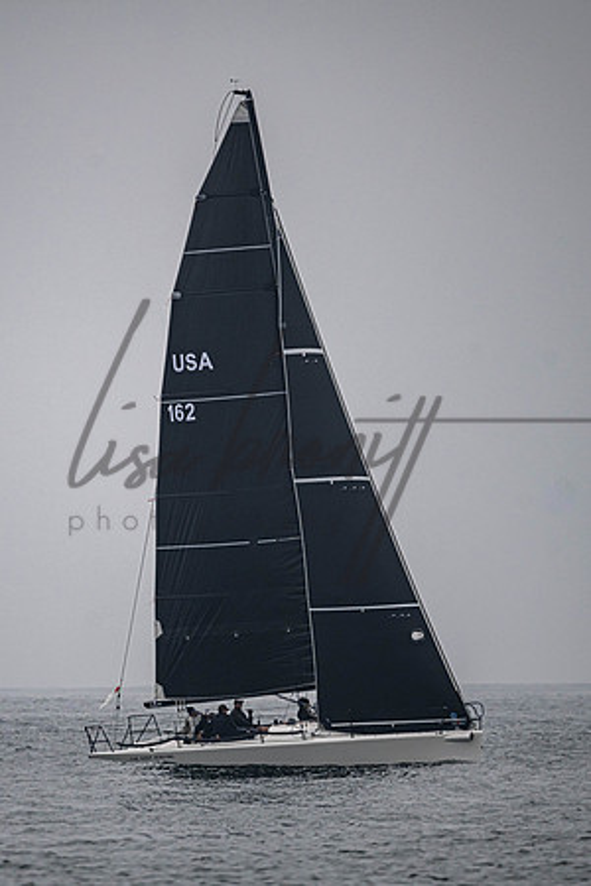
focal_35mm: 638
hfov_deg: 2.2
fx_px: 15709
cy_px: 464
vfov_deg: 3.2
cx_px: 178
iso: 400
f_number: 5.6
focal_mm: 400
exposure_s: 1/5000
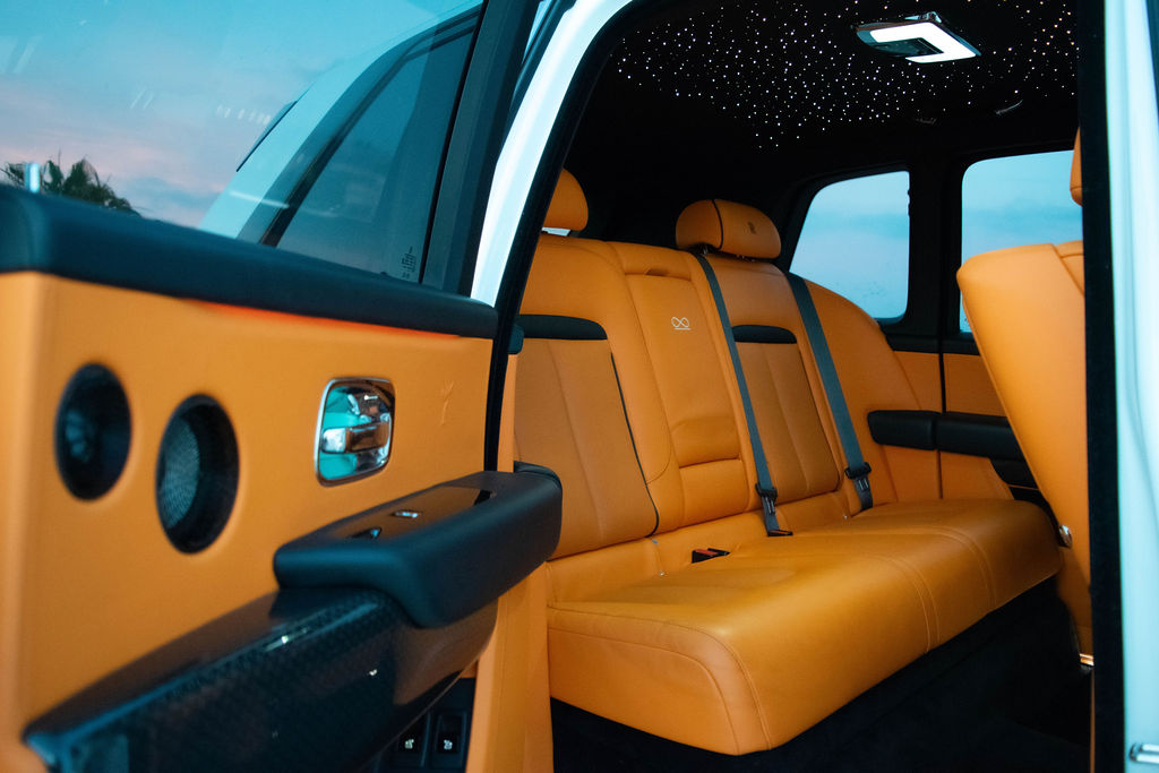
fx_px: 869
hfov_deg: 67.4
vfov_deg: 47.9
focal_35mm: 27
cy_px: 386
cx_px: 580
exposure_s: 1/60
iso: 3200
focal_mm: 18
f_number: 3.5
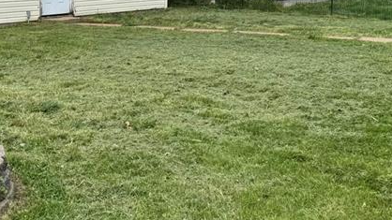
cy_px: -19
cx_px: 162
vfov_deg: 18.2
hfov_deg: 32.8
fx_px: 665
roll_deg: +0.6
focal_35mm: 64
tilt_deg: -3.5
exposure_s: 1/3597
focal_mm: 6.76
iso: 80
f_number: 1.78
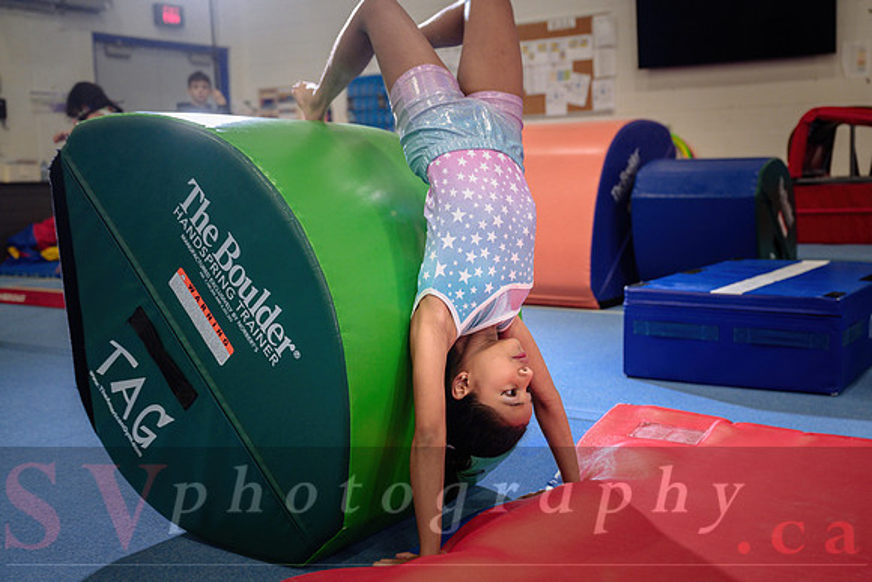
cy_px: 302
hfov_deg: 43.0
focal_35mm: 46
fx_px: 1106
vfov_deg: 29.5
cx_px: 452
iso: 1600
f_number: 3.5
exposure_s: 1/250
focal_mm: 44
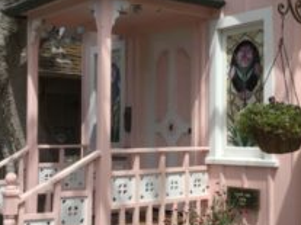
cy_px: 116
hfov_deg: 30.5
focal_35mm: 63
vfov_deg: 23.3
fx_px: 547
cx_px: 202
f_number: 2.2
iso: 25
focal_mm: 4.15
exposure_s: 1/1876
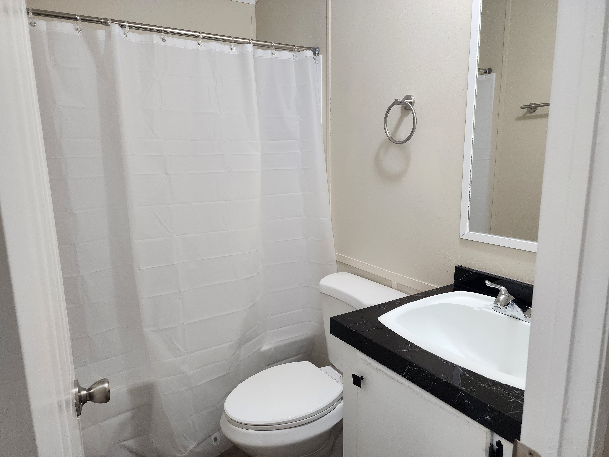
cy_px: 228
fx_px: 405
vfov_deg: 58.9
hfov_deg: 73.9
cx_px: 304
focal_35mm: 23
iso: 250
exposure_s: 1/120
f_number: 1.8
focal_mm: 6.4
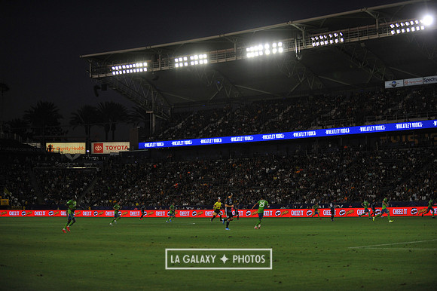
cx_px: 218
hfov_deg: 28.9
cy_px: 146
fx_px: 849
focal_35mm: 70
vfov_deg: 19.4
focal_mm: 70
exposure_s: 1/2500
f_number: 2.8
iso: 1600
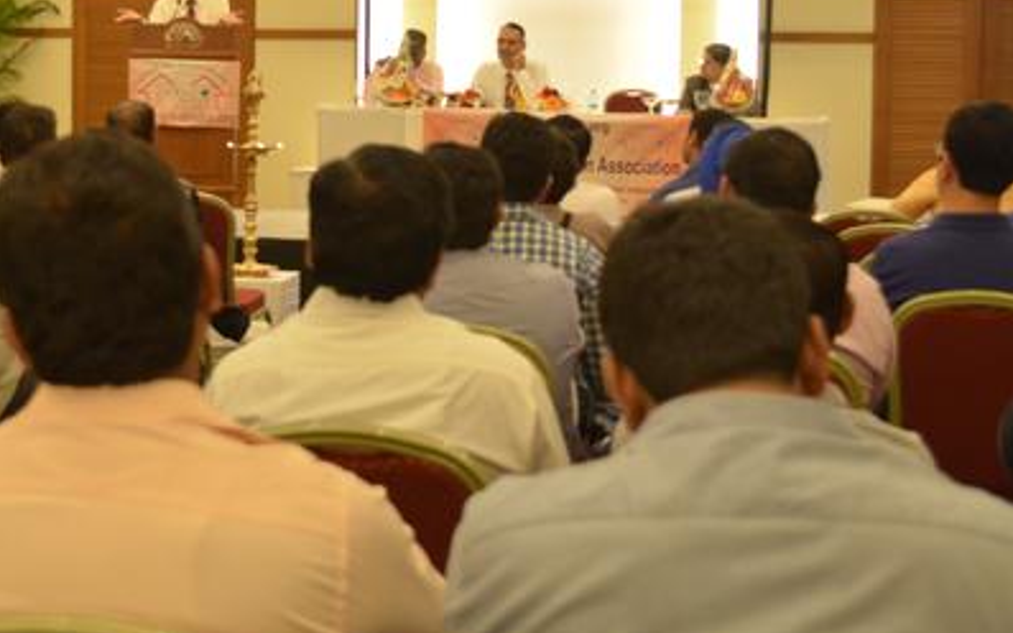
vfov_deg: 21.4
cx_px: 352
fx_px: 1656
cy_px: 157
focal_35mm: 60
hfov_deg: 33.8
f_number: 4.2
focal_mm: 26
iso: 1000
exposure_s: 1/40
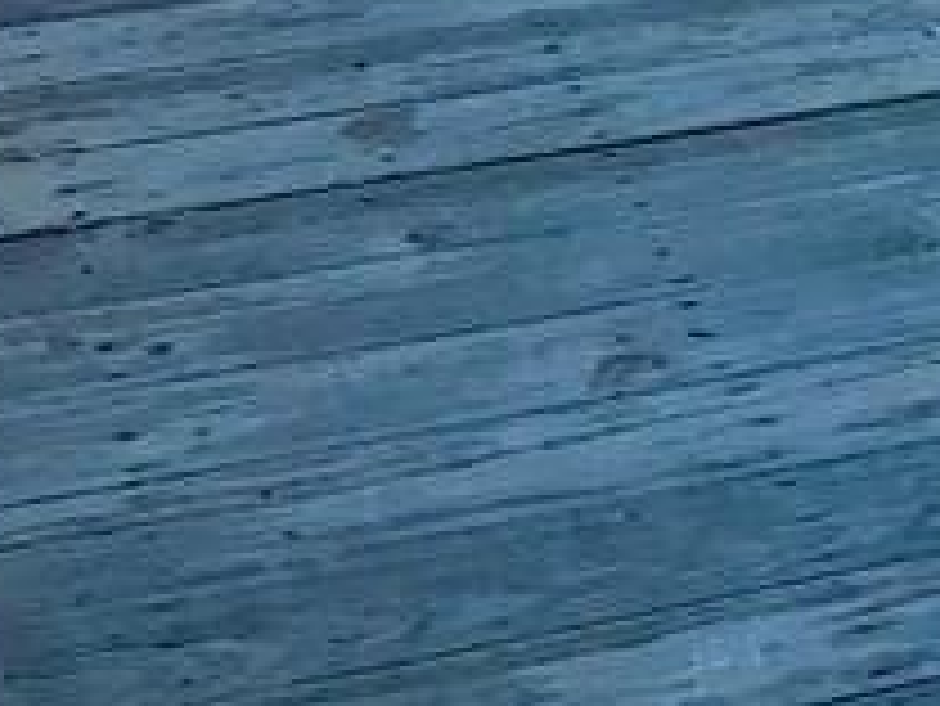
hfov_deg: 13.0
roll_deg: -1.8
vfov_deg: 9.6
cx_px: 1516
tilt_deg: -10.3
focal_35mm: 142
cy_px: -841
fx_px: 3858
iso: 50
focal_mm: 4.15
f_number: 2.2
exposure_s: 1/30
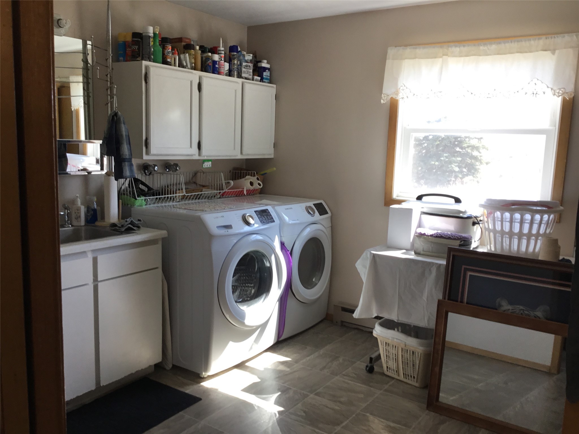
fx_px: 519
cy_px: 217
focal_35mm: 31
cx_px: 290
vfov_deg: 45.4
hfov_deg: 58.4
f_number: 2.4
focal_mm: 3.3
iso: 32
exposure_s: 1/50
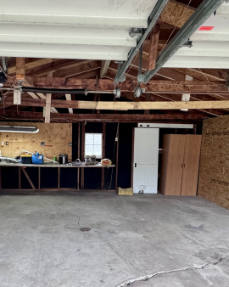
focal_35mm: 27
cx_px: 84
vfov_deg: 63.5
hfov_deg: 52.5
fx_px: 229
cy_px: 172
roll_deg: -0.6
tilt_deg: -7.2
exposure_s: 1/120
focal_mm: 2.22
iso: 320
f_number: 2.2
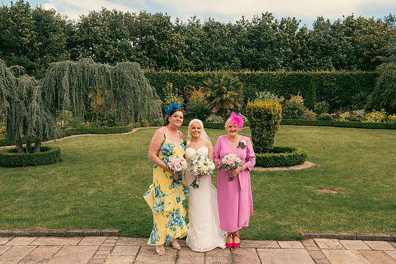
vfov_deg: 41.1
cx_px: 198
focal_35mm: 32
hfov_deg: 58.7
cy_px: 132
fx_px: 352
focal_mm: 32
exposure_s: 1/500
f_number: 6.3
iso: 160
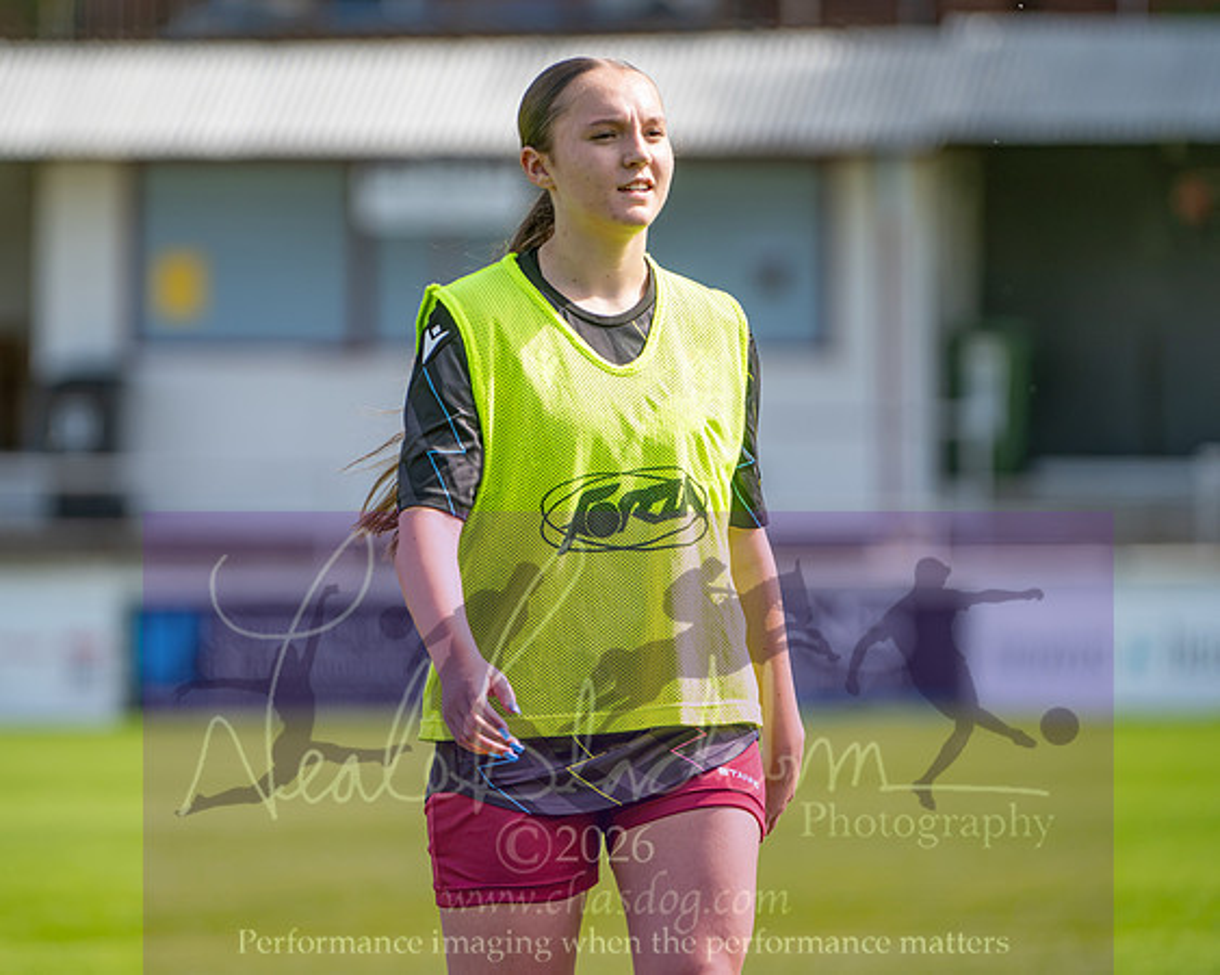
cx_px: 510
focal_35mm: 334
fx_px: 12043
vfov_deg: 4.6
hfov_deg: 5.8
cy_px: 420
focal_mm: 260
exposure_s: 1/2000
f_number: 4
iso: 400
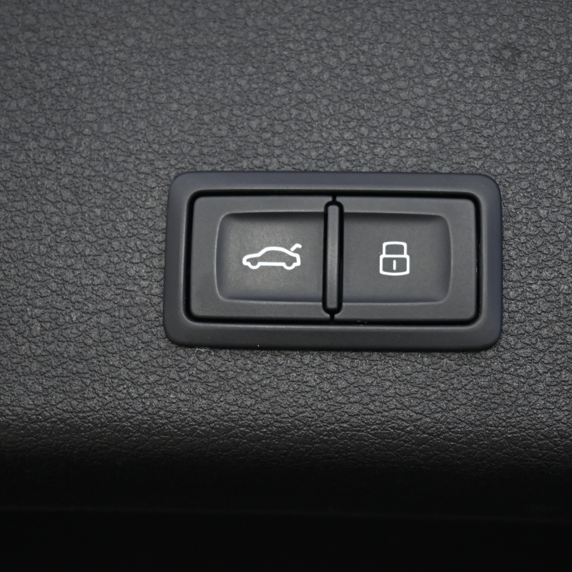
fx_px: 1184
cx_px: 332
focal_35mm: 63
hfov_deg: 27.1
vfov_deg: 27.2
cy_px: 287
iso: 900
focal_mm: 31.5
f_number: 5
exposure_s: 1/50
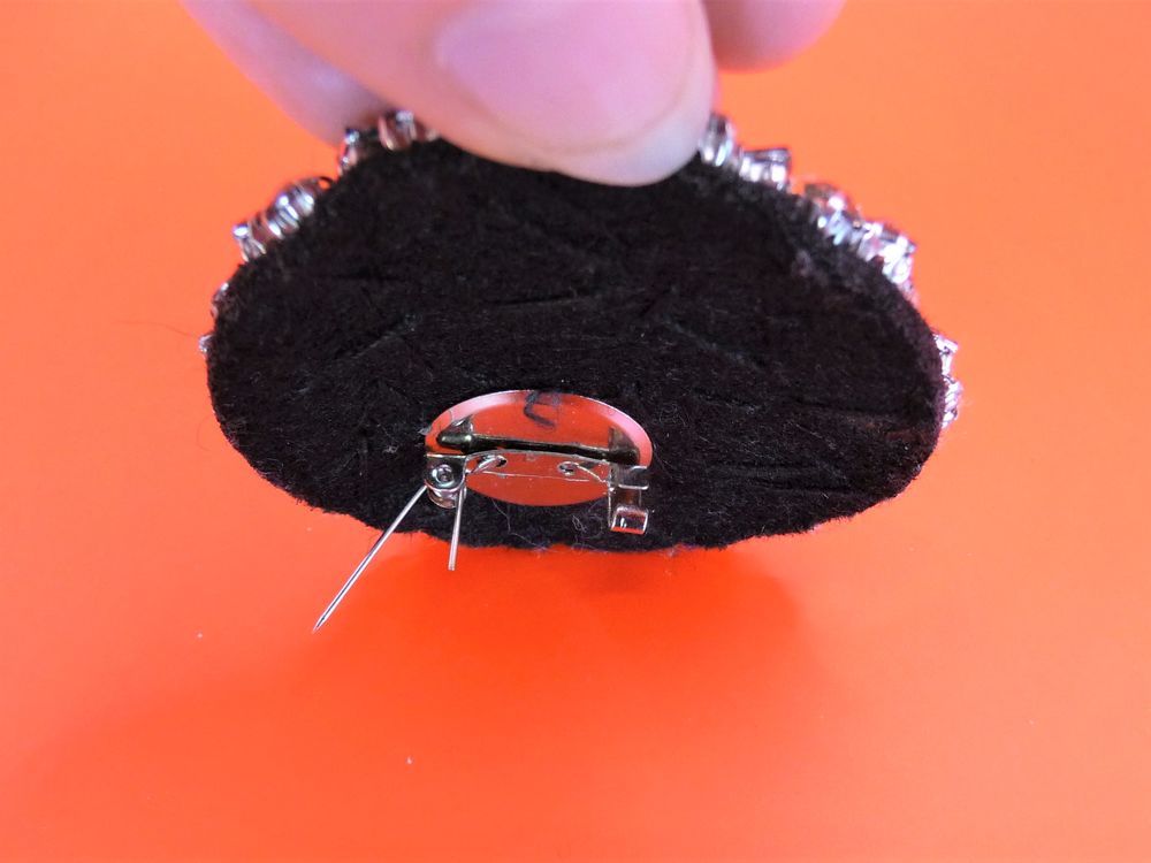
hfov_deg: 63.4
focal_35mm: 28
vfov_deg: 49.7
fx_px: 931
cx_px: 576
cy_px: 432
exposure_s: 1/30
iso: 250
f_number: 3.3
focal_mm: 4.7
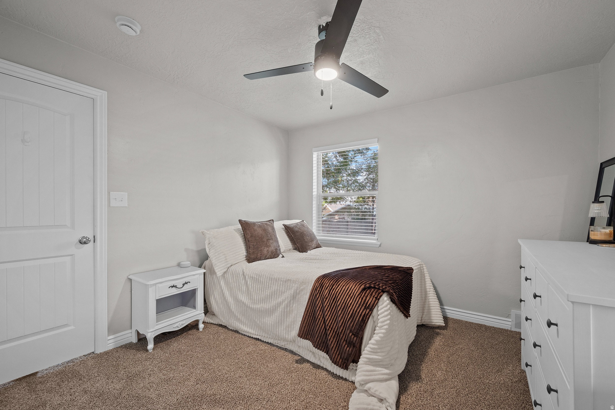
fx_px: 256
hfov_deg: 100.4
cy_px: 205
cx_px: 308
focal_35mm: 15
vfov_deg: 77.4
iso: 500
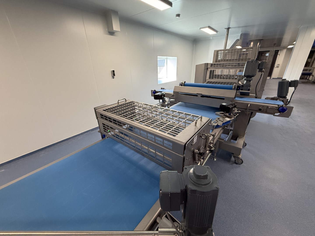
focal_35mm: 14
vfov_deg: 85.7
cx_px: 158
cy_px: 118
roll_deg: +0.5
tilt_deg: -22.6
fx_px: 127
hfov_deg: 102.1
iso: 250
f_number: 2.2
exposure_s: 1/100
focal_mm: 2.22
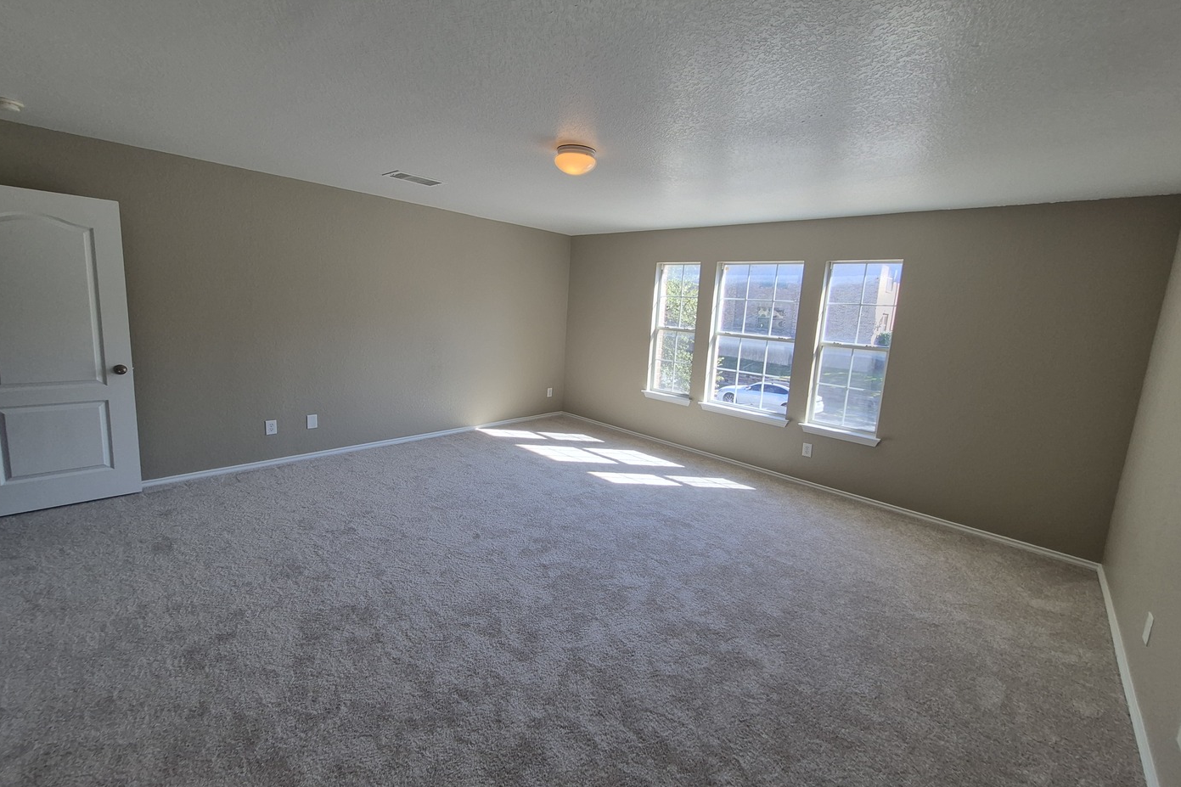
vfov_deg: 81.1
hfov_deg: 104.3
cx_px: 599
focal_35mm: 14
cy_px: 373
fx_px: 459
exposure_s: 1/120
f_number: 2.2
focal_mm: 1.74
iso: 50
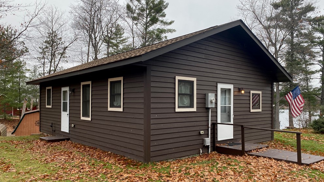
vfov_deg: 40.1
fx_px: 249
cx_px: 162
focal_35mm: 29
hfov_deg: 66.1
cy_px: 104
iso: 32
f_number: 1.8
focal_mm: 4.25
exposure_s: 1/258
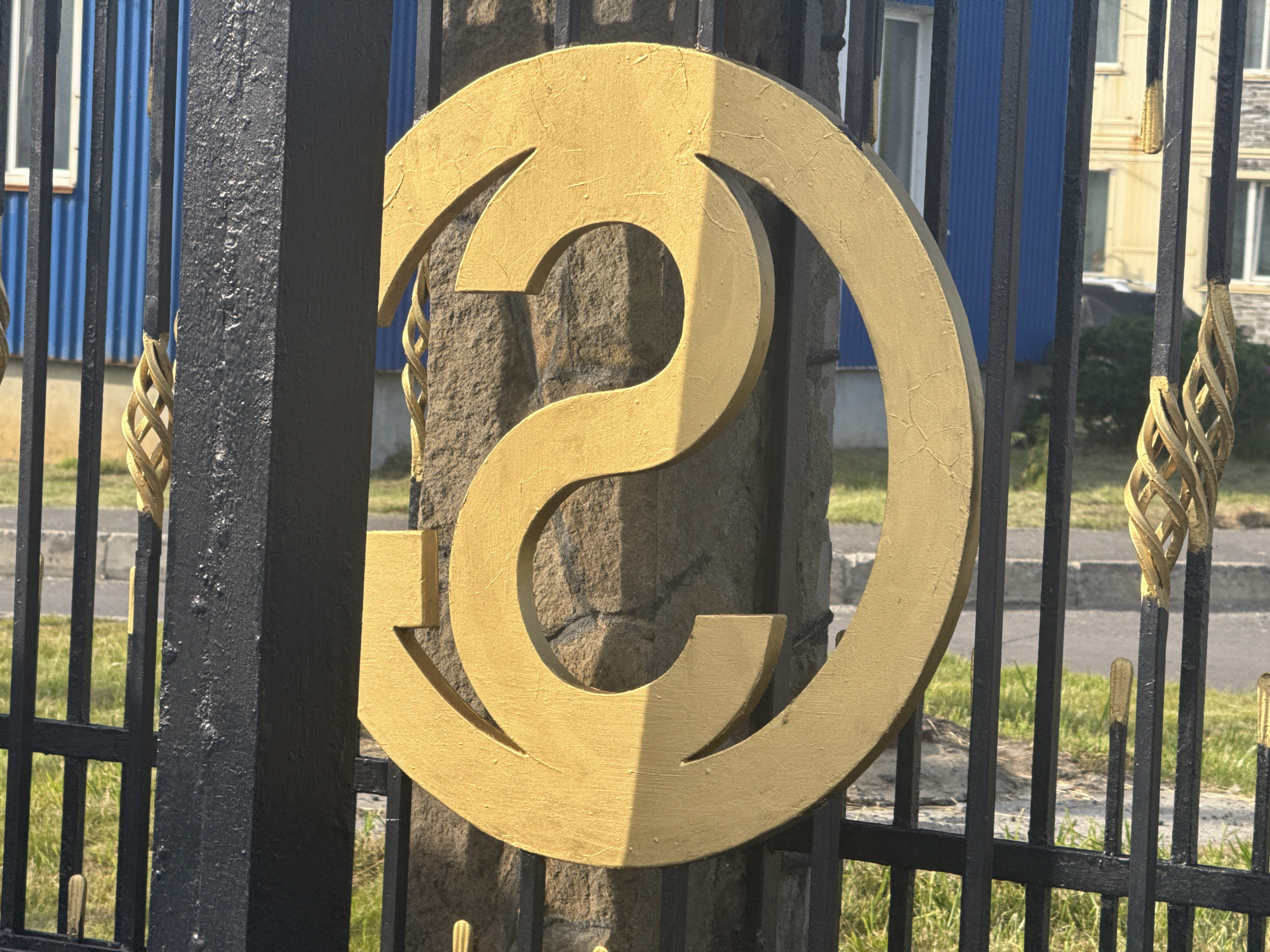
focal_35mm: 120
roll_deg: -2.7
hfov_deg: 16.4
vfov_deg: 12.3
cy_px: 476
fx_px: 4403
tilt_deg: -3.1
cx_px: 635
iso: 50
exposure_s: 1/537
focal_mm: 15.66
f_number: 2.8
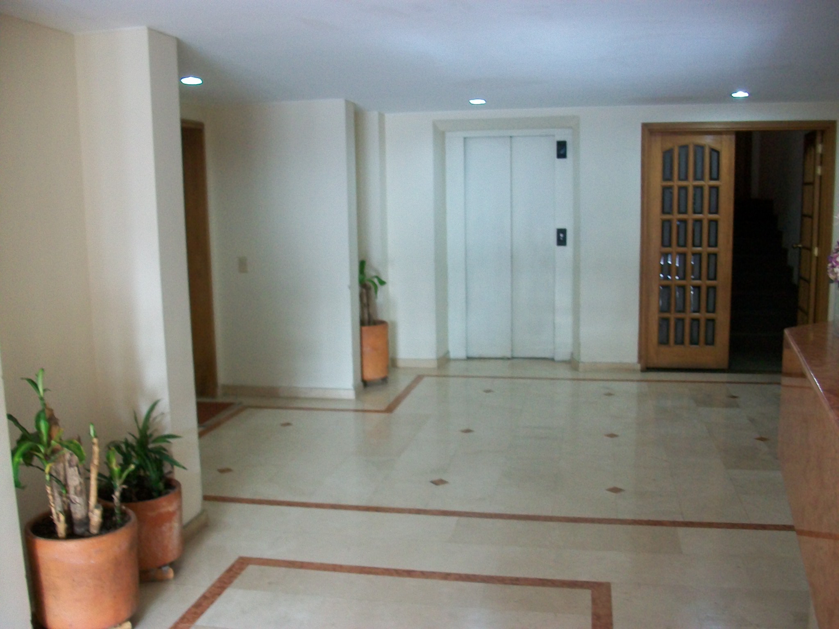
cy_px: 314
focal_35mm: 34
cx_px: 420
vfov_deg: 41.8
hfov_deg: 54.0
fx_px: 824
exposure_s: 1/20
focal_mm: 5.7
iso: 160
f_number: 2.8
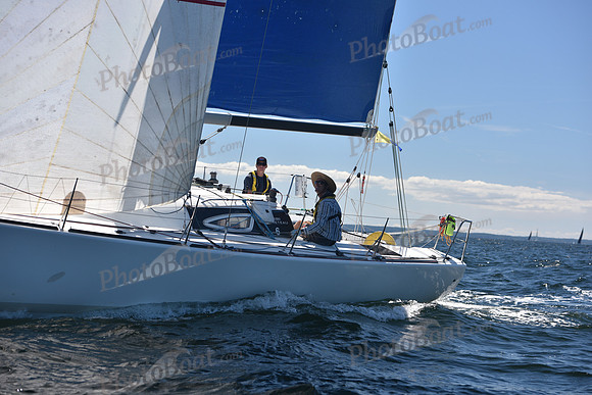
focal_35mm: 85
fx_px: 1398
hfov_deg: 23.9
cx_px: 296
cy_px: 198
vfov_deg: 16.1
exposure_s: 1/800
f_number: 5
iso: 200
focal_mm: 85
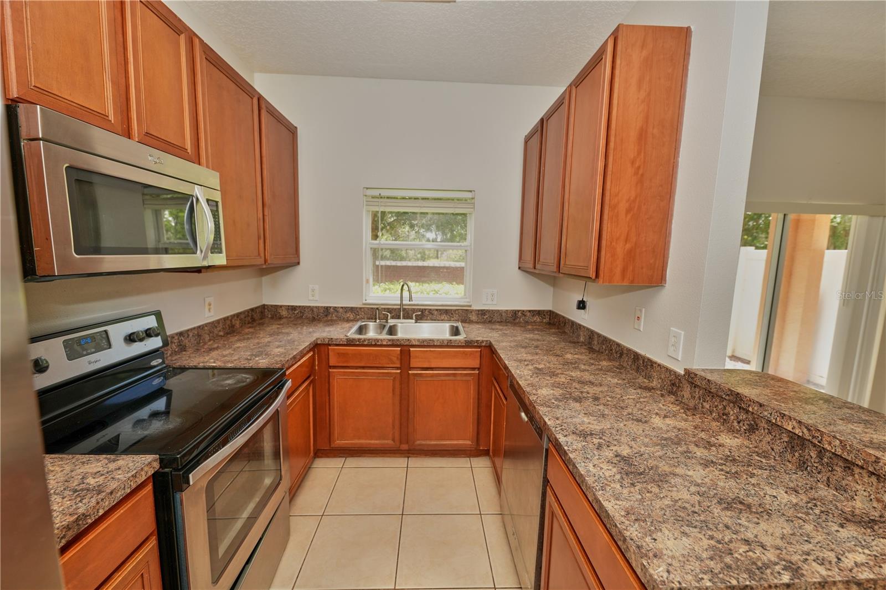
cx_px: 443
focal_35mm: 14
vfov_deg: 81.2
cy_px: 295
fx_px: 344
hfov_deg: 104.3
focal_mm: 14
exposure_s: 1/200
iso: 400
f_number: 4
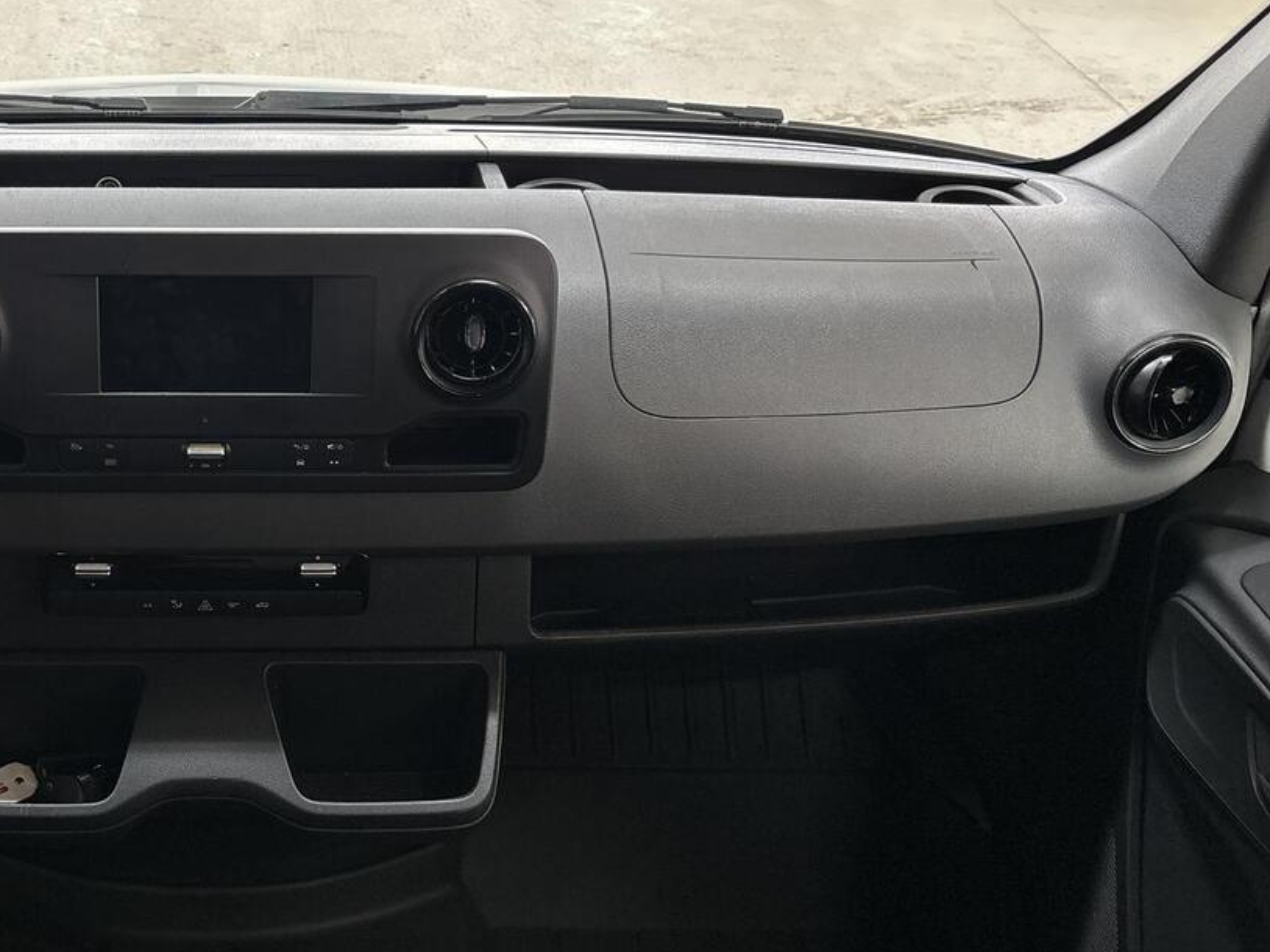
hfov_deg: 39.3
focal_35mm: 46
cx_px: 220
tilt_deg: -33.7
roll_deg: -0.1
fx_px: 1687
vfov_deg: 31.5
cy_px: 470
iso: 125
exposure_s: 1/50
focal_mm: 5.96
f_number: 1.6
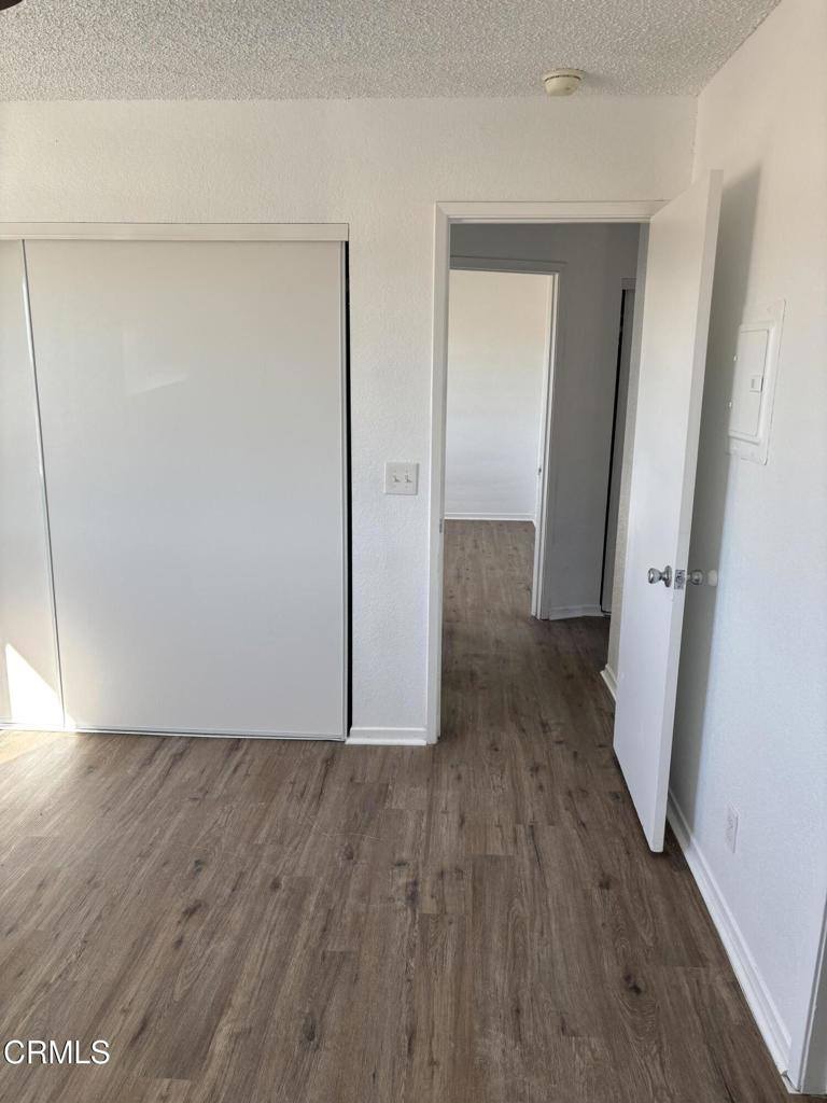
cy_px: 552
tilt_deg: -12.1
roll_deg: -2.8
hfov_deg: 53.1
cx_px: 414
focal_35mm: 26
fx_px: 828
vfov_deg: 67.3
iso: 40
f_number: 1.6
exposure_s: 1/148
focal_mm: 5.96
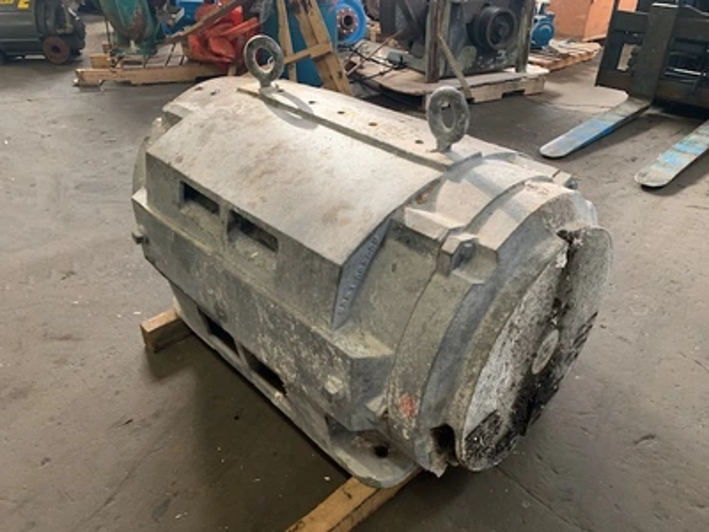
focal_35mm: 26
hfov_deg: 67.3
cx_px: 354
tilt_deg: -32.5
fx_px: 533
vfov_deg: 53.1
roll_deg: -0.4
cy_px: 266
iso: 250
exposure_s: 1/60
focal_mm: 4.25
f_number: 1.8
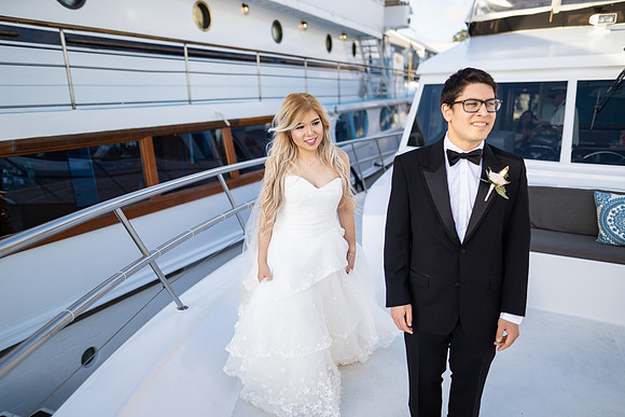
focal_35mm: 24
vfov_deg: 53.2
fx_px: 417
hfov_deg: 73.7
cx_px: 312
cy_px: 208
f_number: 1.4
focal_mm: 24
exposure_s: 1/4000
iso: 160
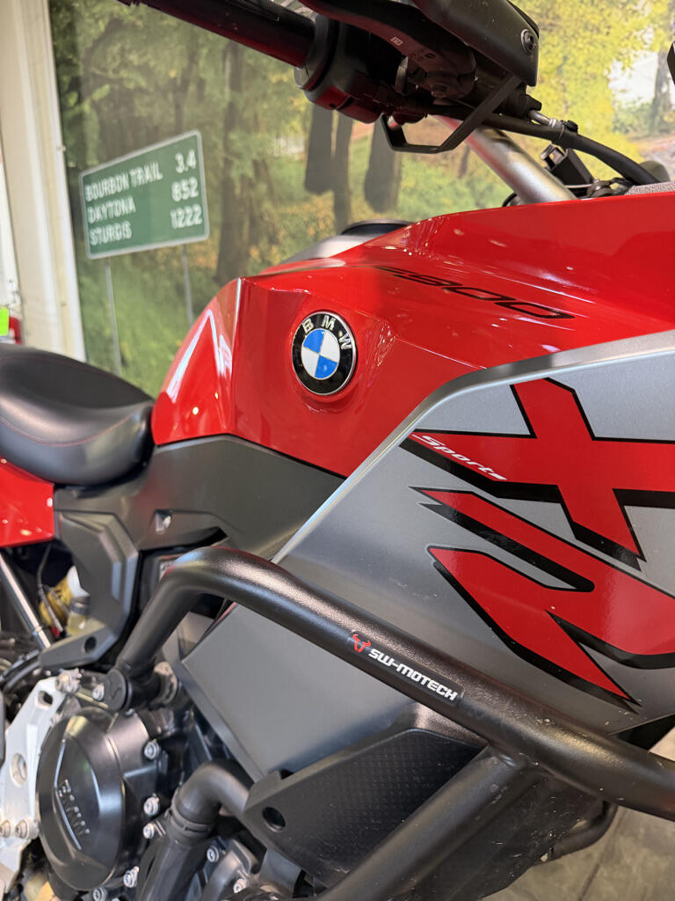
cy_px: 450
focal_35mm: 24
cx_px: 338
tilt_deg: -12.8
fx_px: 624
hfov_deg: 56.8
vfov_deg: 71.6
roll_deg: +1.4
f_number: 1.78
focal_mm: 6.76
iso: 320
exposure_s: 1/60
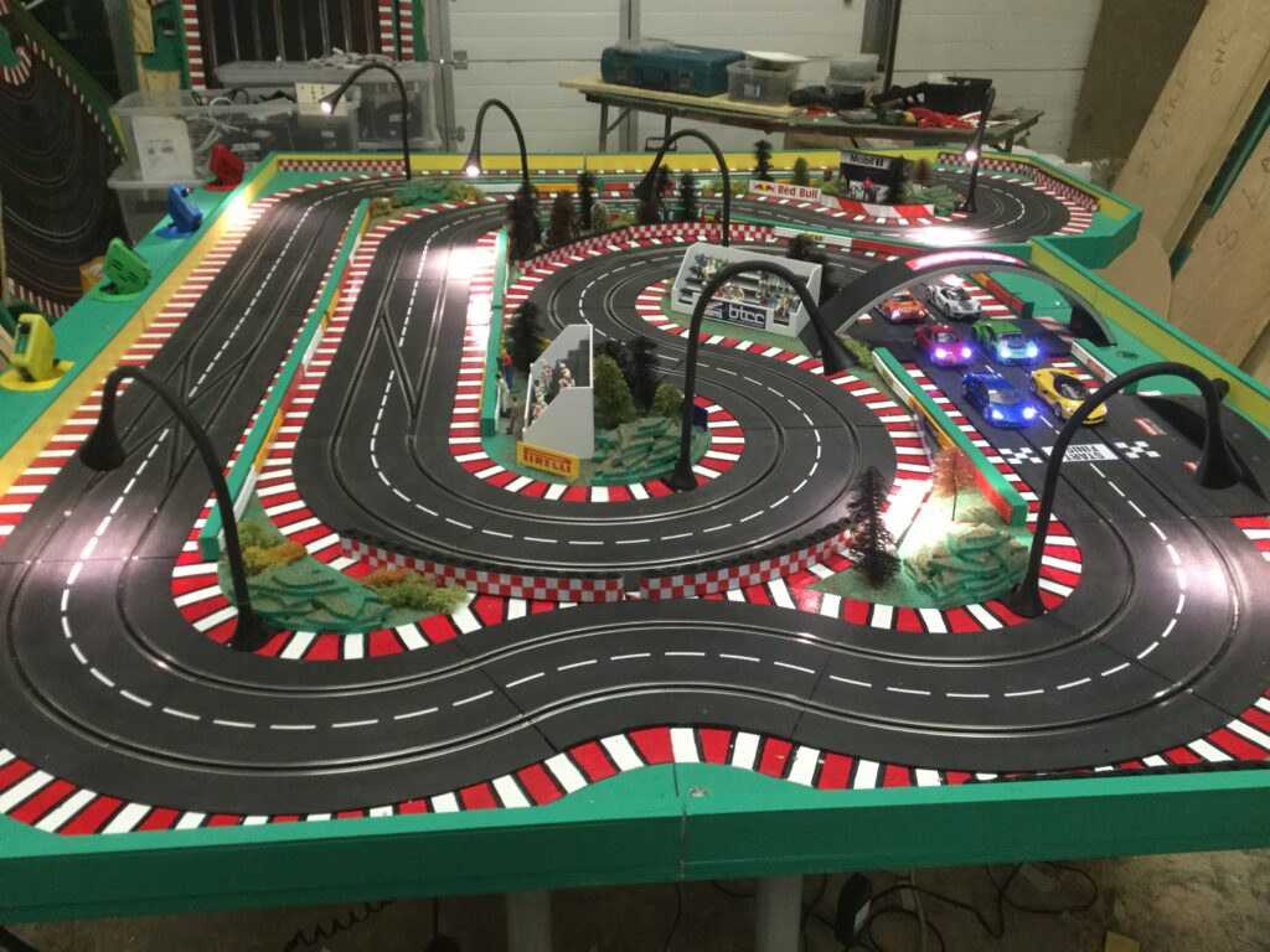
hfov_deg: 58.4
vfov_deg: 45.4
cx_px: 635
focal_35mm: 31
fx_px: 1137
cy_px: 476
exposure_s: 1/33
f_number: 2.4
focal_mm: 3.3
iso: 160
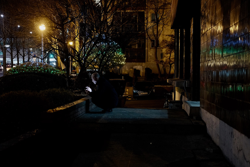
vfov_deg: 20.6
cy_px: 88
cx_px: 96
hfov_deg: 30.4
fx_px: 459
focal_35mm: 66
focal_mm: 35
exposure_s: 1/30
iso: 2000
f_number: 2
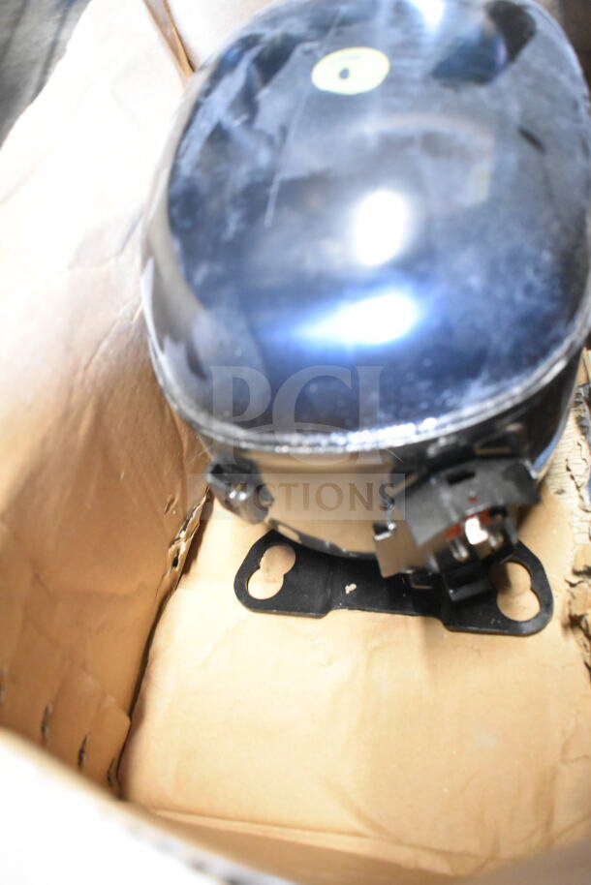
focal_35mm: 33
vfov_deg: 57.2
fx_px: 812
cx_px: 296
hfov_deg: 40.0
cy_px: 442
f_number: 3.8
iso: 6400
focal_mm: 22
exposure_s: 1/30
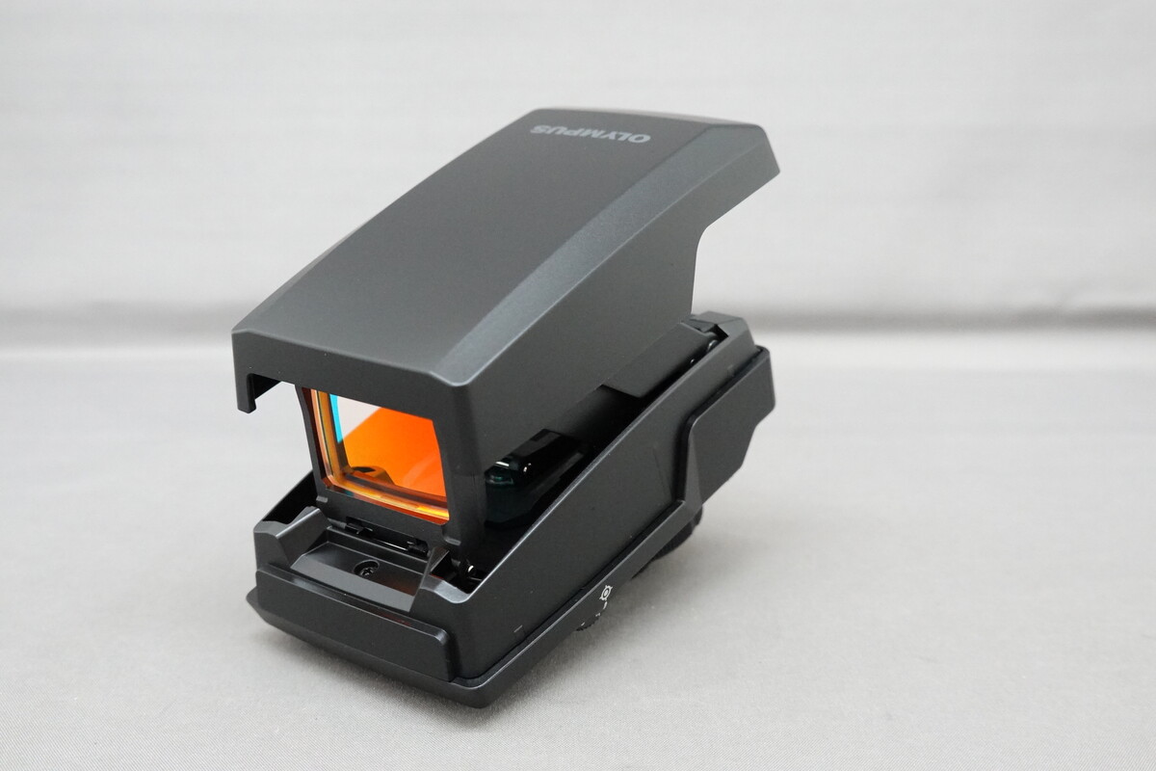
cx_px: 578
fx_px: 1509
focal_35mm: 47
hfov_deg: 41.9
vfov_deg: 28.6
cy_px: 386
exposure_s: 1/50
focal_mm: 17.53
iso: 2500
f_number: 5.6
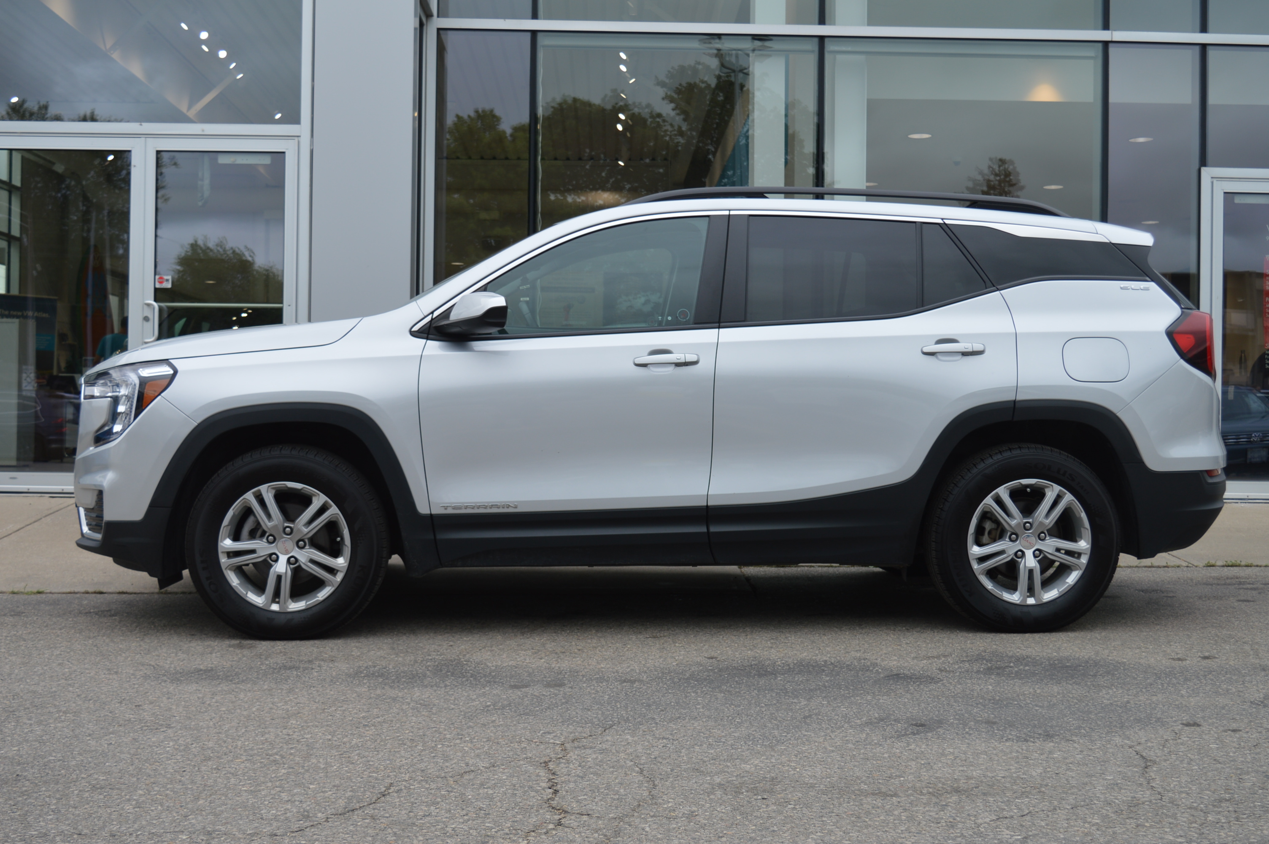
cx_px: 634
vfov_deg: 31.8
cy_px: 422
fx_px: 1479
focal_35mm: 42
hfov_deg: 46.4
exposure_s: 1/125
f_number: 5.6
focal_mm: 28
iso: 100
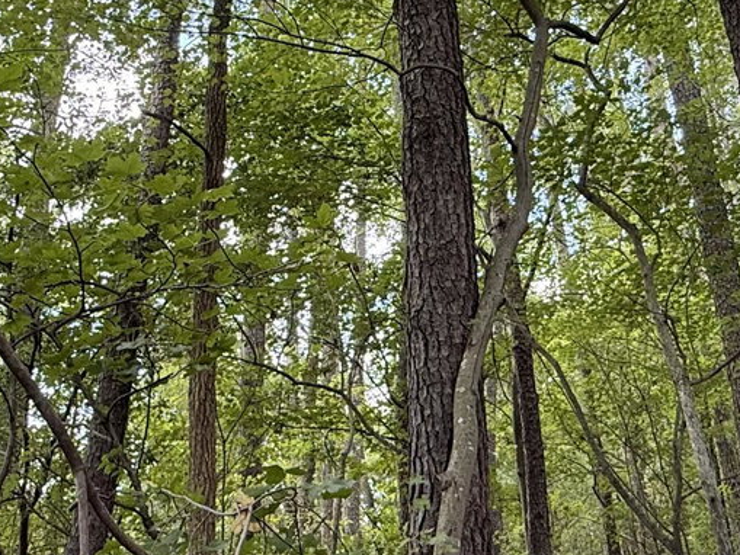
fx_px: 941
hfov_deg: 42.9
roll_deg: +2.2
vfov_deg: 32.7
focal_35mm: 44
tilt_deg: +25.3
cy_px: 208
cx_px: 378
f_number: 2.2
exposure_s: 1/99
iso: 125
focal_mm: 2.22
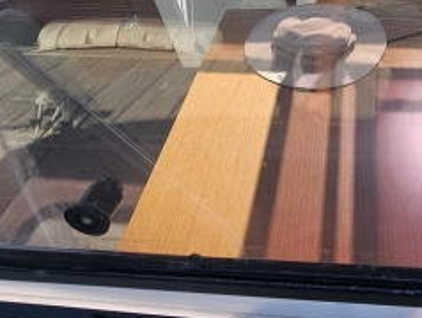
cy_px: 52
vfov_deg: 44.0
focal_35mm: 30
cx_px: 332
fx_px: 366
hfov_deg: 56.0
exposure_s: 1/779
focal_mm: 2.2
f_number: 2.2
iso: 50
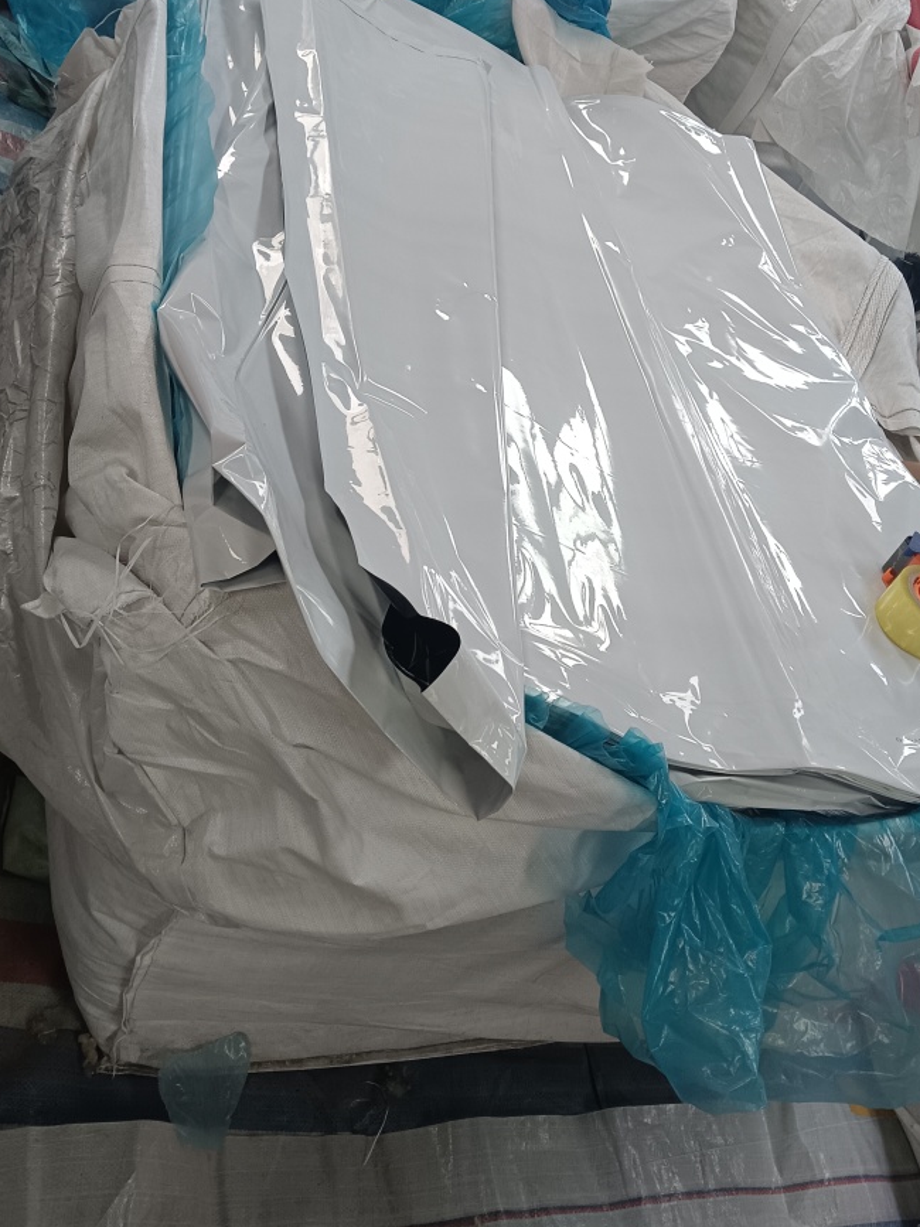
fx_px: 1134
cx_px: 534
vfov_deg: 56.4
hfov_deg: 44.0
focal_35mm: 32
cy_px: 488
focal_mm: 4.05
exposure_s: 1/50
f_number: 1.8
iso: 889
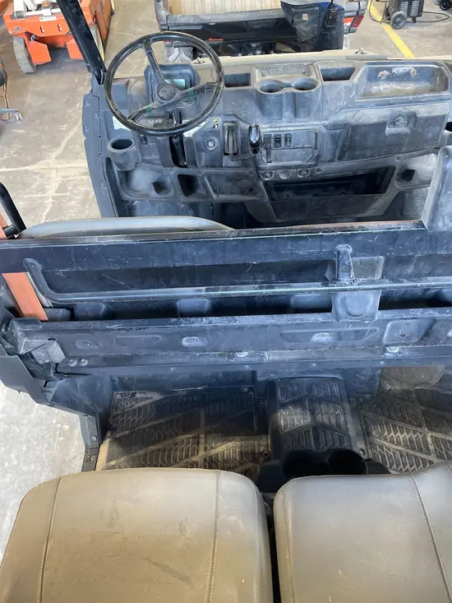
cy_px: 302
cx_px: 226
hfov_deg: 53.1
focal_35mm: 26
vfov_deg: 67.3
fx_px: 453
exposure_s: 1/60
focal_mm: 4.2
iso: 250
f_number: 1.6
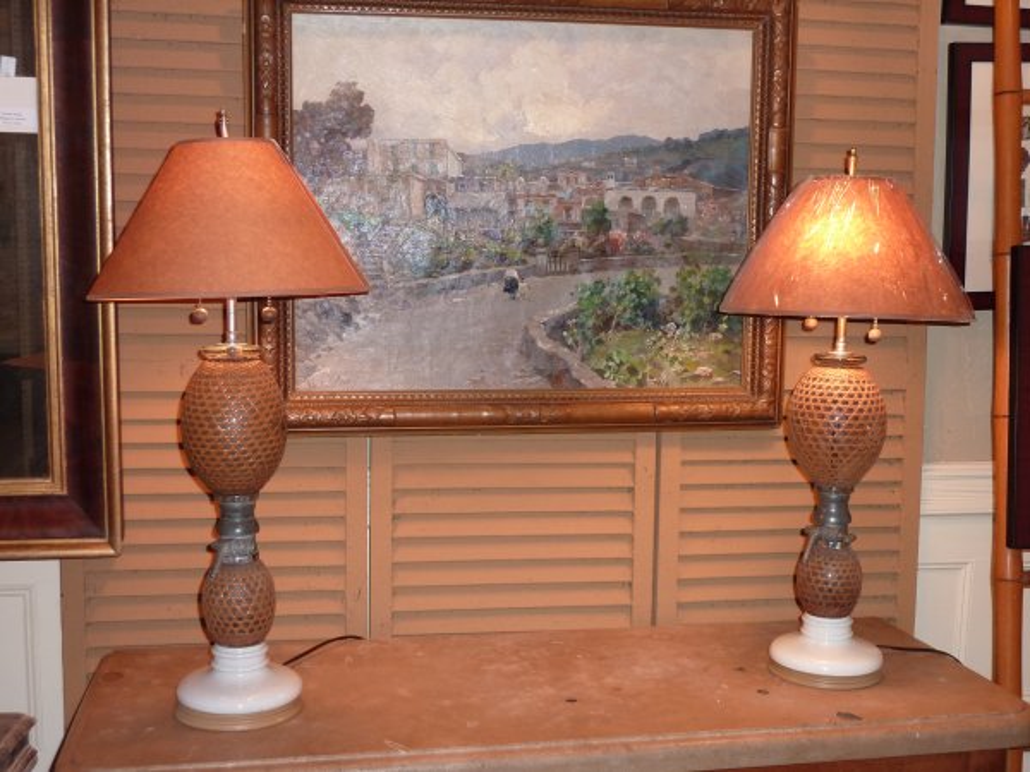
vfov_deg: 36.0
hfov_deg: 46.8
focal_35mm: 40
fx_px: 1190
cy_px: 386
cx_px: 515
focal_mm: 6.5
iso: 160
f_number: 3.6
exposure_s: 1/30
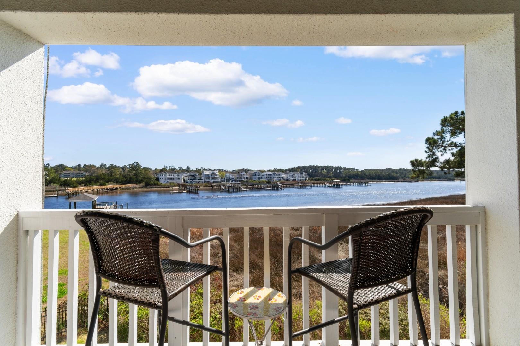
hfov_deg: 100.4
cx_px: 260
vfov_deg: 77.3
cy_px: 173
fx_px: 217
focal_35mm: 15
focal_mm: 10
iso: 100
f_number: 7.1
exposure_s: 1/200
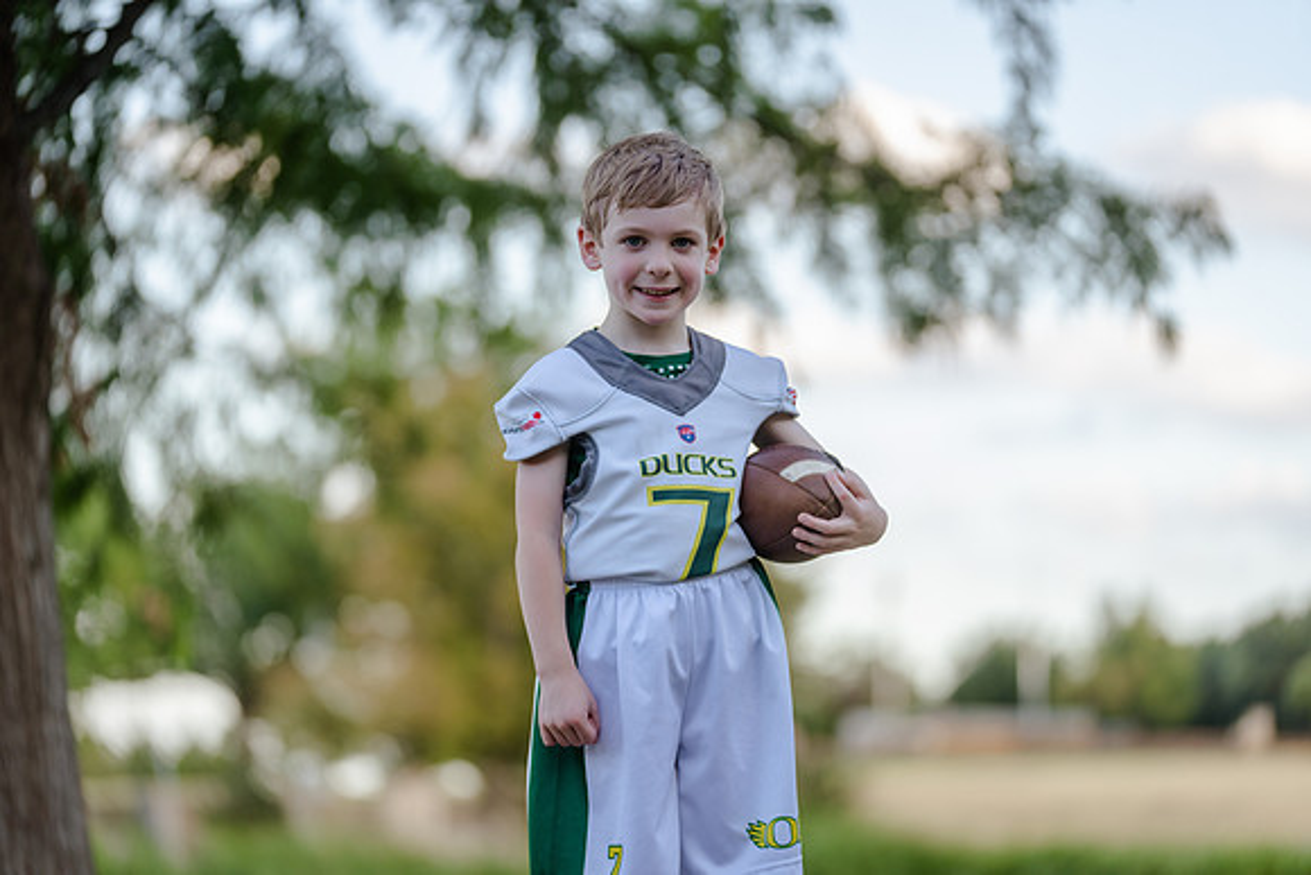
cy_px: 438
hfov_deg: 15.3
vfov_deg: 10.2
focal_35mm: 134
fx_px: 4881
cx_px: 656
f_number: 2.8
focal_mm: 134
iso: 160
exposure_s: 1/320
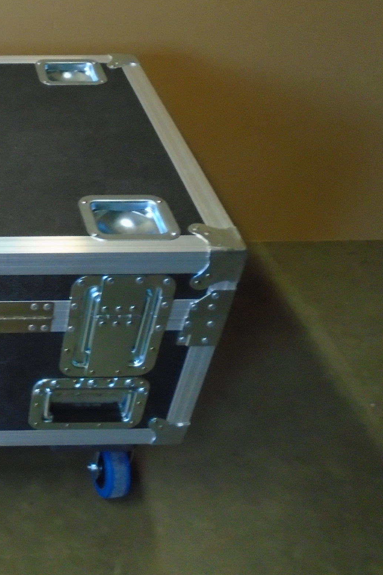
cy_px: 307
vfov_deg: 43.6
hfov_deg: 26.5
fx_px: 718
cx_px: -76
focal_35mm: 45
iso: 400
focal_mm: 4.6
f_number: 3.2
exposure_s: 1/13
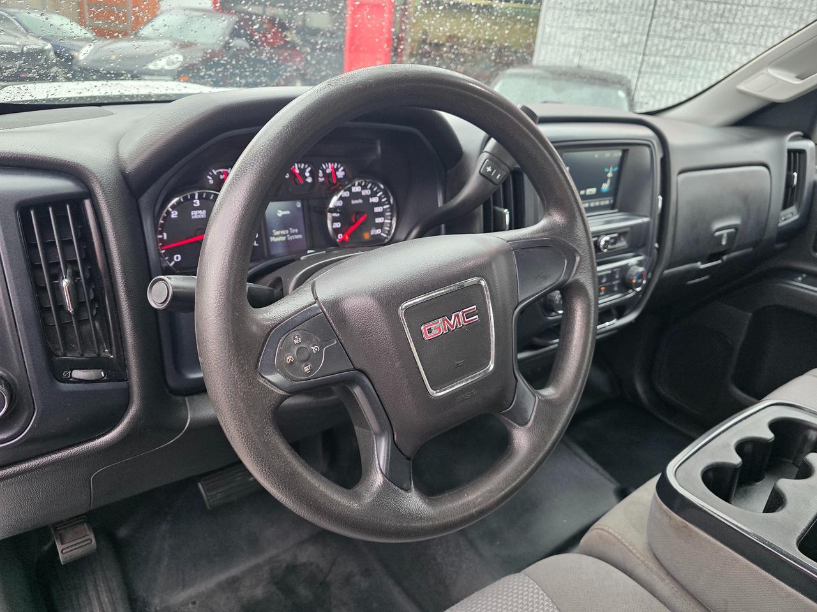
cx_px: 408
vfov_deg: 58.9
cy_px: 306
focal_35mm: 23
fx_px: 543
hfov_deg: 73.9
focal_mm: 6.3
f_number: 1.7
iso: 160
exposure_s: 1/120
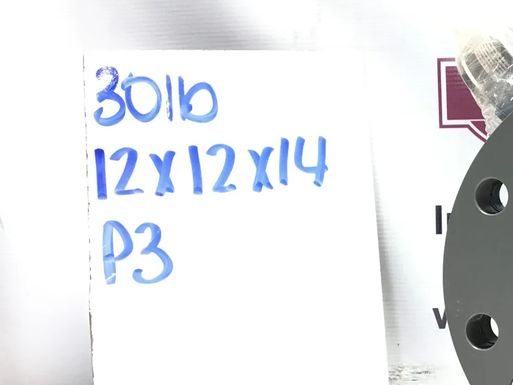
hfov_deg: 27.5
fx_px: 978
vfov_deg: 22.3
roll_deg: +0.4
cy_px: 220
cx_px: 524
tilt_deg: -1.9
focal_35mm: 66
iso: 25
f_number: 2.4
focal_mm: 3.3
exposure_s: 1/40
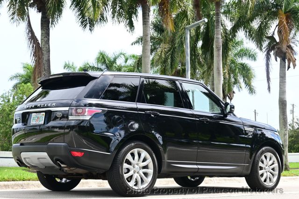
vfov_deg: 19.3
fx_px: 585
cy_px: 100
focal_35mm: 70
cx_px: 150
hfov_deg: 28.7
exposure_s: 1/160
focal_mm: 47
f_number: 6
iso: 100
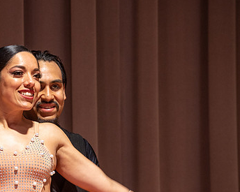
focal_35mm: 317
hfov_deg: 6.1
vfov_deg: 4.9
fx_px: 2251
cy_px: 127
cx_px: 39
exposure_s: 1/160
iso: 1600
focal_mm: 200
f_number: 4
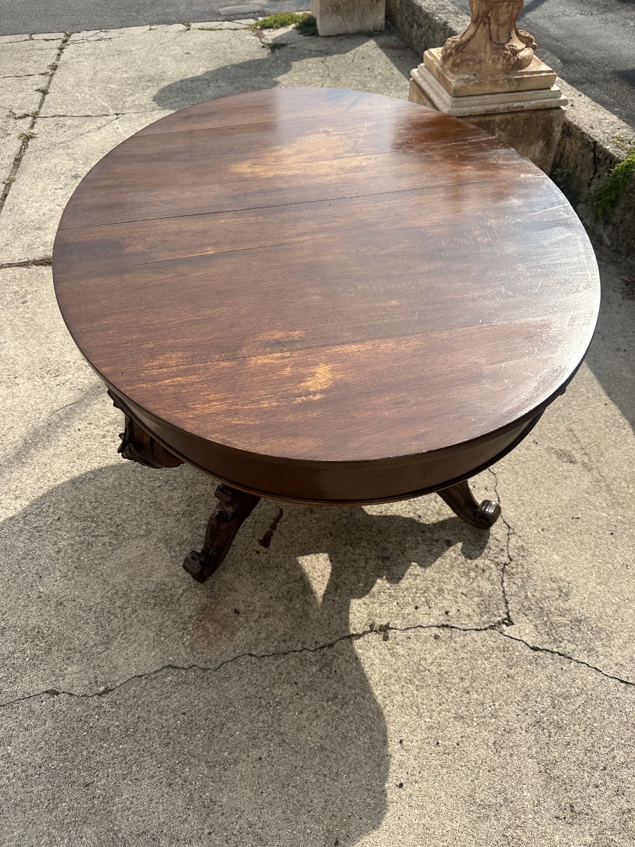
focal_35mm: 24
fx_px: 587
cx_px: 318
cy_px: 424
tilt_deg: -45.7
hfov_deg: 56.8
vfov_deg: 71.6
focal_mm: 6.86
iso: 80
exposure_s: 1/3717
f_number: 1.78
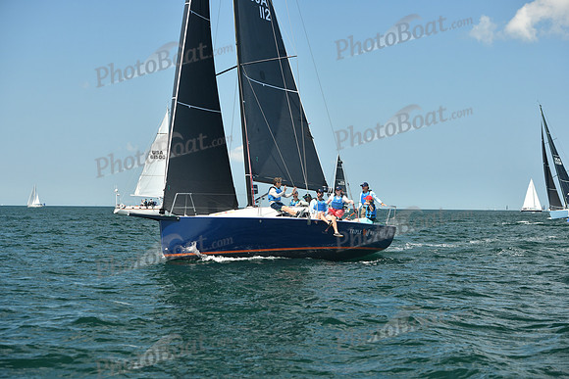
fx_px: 1265
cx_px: 284
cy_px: 190
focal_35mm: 80
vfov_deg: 17.1
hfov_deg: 25.4
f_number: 5.6
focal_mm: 80
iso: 320
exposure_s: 1/640
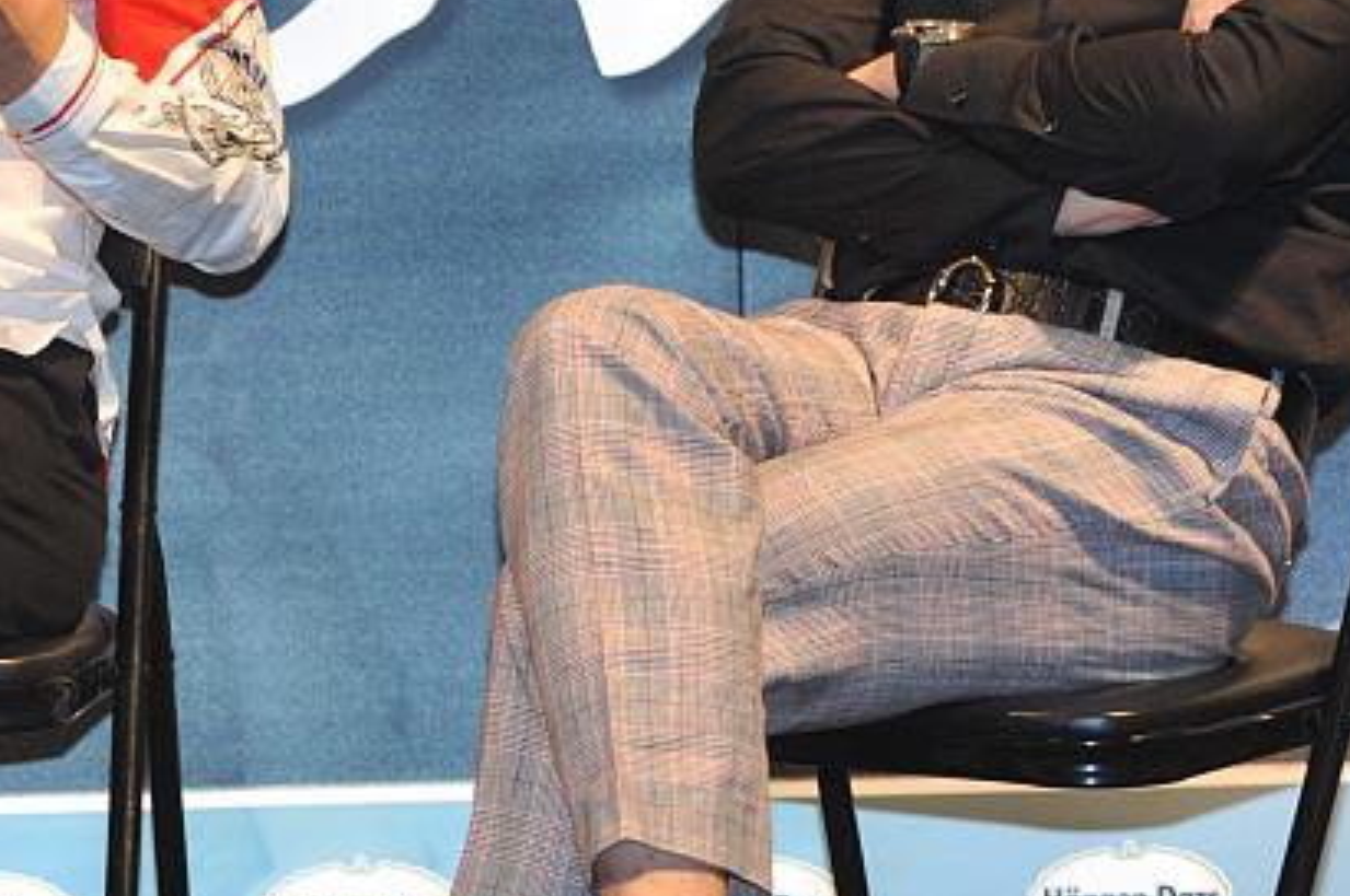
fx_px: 12023
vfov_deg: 4.3
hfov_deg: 6.4
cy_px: 286
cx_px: -214
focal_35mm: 321
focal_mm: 110
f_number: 4
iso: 1000
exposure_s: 1/250
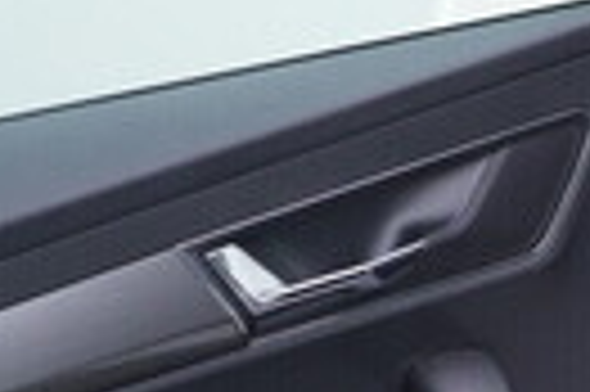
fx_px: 2472
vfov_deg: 9.1
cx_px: 1144
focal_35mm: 151
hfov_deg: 12.2
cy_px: 128
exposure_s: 1/50
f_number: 3.2
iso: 125
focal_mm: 24
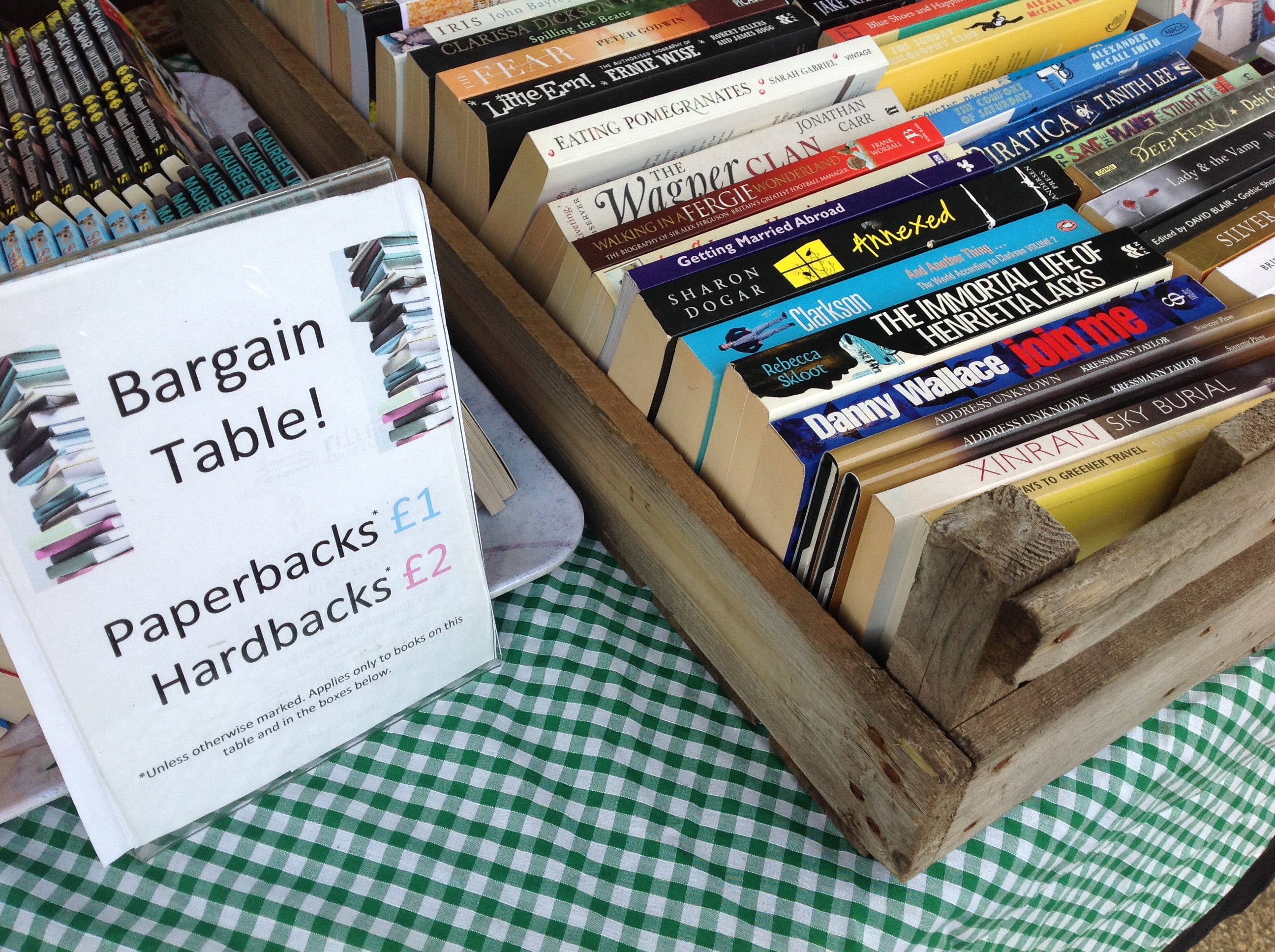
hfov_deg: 52.7
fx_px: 1287
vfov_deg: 40.6
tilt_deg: -45.4
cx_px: 638
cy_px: 476
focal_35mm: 35
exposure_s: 1/285
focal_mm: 4.28
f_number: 2.4
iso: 50
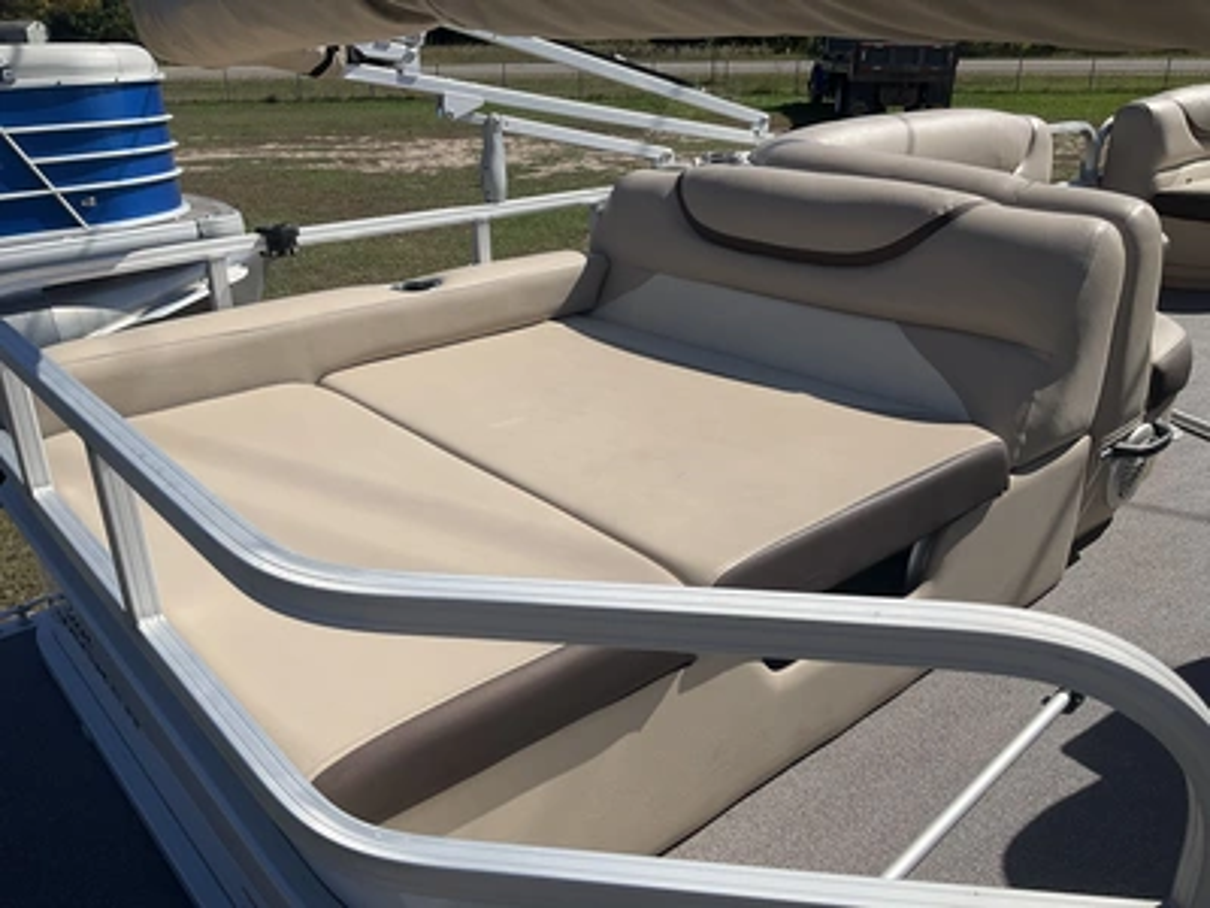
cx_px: 605
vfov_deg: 48.2
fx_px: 1014
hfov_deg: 61.7
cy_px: 454
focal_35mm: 29
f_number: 1.8
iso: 25
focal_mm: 3
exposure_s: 1/3125
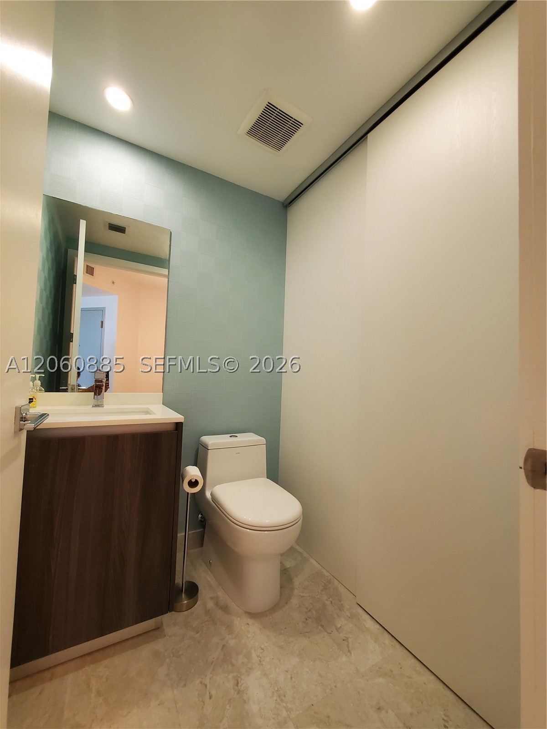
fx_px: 274
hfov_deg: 89.9
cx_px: 274
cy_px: 364
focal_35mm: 13
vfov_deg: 106.2
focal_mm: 1.8
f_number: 2.2
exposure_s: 1/60
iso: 250
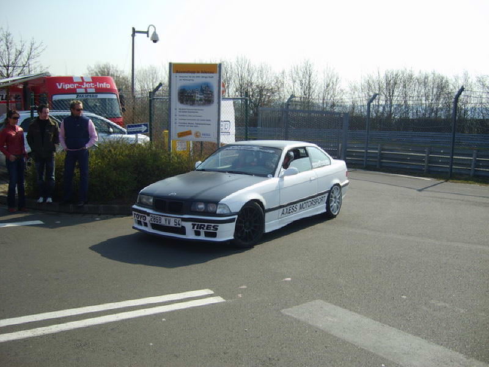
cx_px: 244
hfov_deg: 52.6
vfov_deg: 40.7
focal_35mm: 35
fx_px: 494
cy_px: 184
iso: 50
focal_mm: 5.8
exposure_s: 1/180
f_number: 7.1
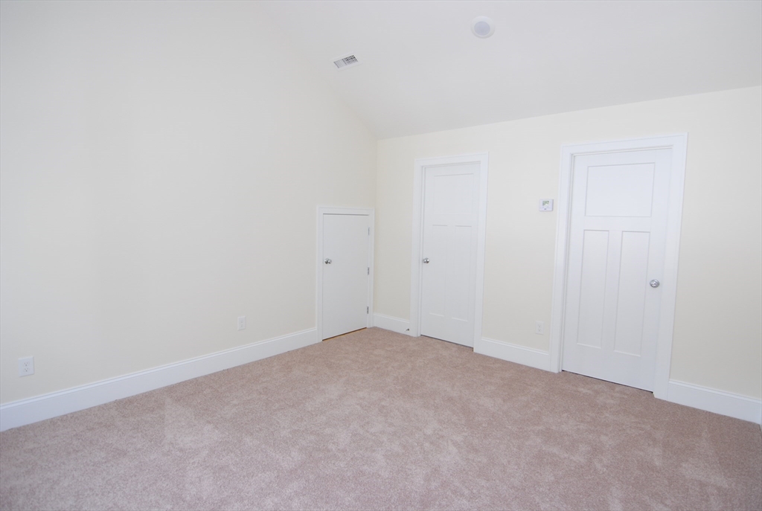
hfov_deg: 85.3
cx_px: 381
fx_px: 414
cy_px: 256
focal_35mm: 20
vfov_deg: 63.4
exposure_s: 1/50
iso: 200
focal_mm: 13
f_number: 3.5
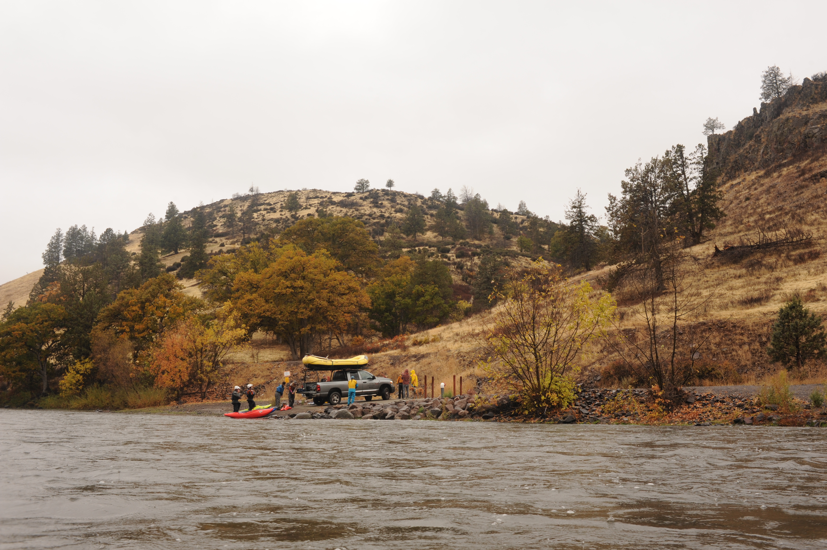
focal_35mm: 35
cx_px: 414
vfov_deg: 37.8
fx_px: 804
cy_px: 275
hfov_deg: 54.5
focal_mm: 35
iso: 500
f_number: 11
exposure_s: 1/60
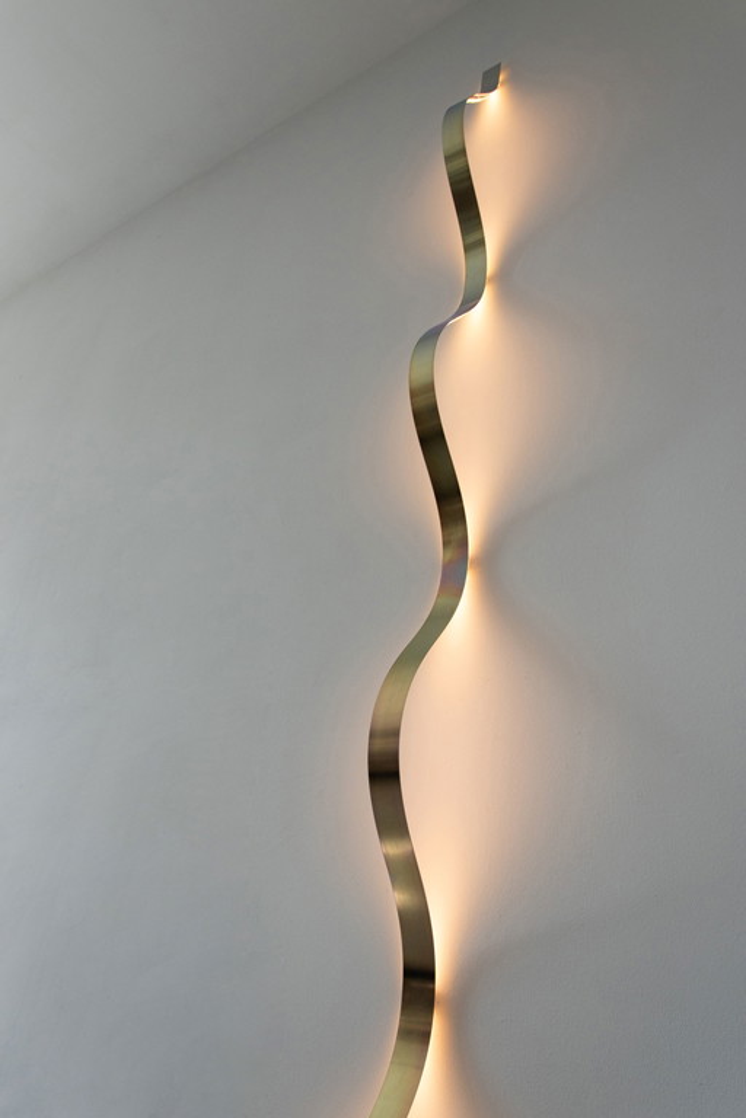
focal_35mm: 27
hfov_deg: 47.9
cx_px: 373
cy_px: 559
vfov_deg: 67.4
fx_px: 839
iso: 500
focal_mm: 18
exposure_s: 1/160
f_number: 10
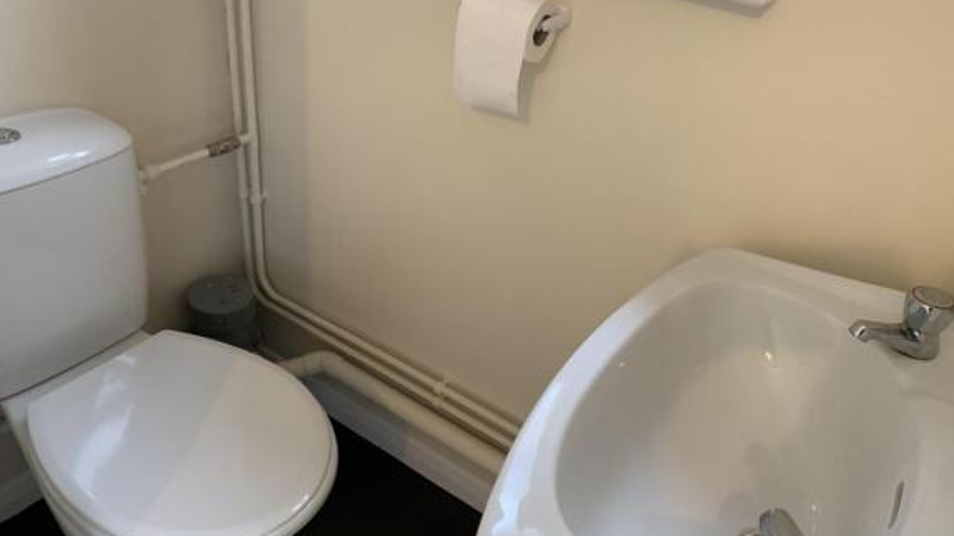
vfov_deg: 40.2
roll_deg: -6.1
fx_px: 734
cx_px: 479
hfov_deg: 66.1
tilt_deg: -31.1
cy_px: 252
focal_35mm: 29
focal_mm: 4.25
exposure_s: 1/50
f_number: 1.8
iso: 200
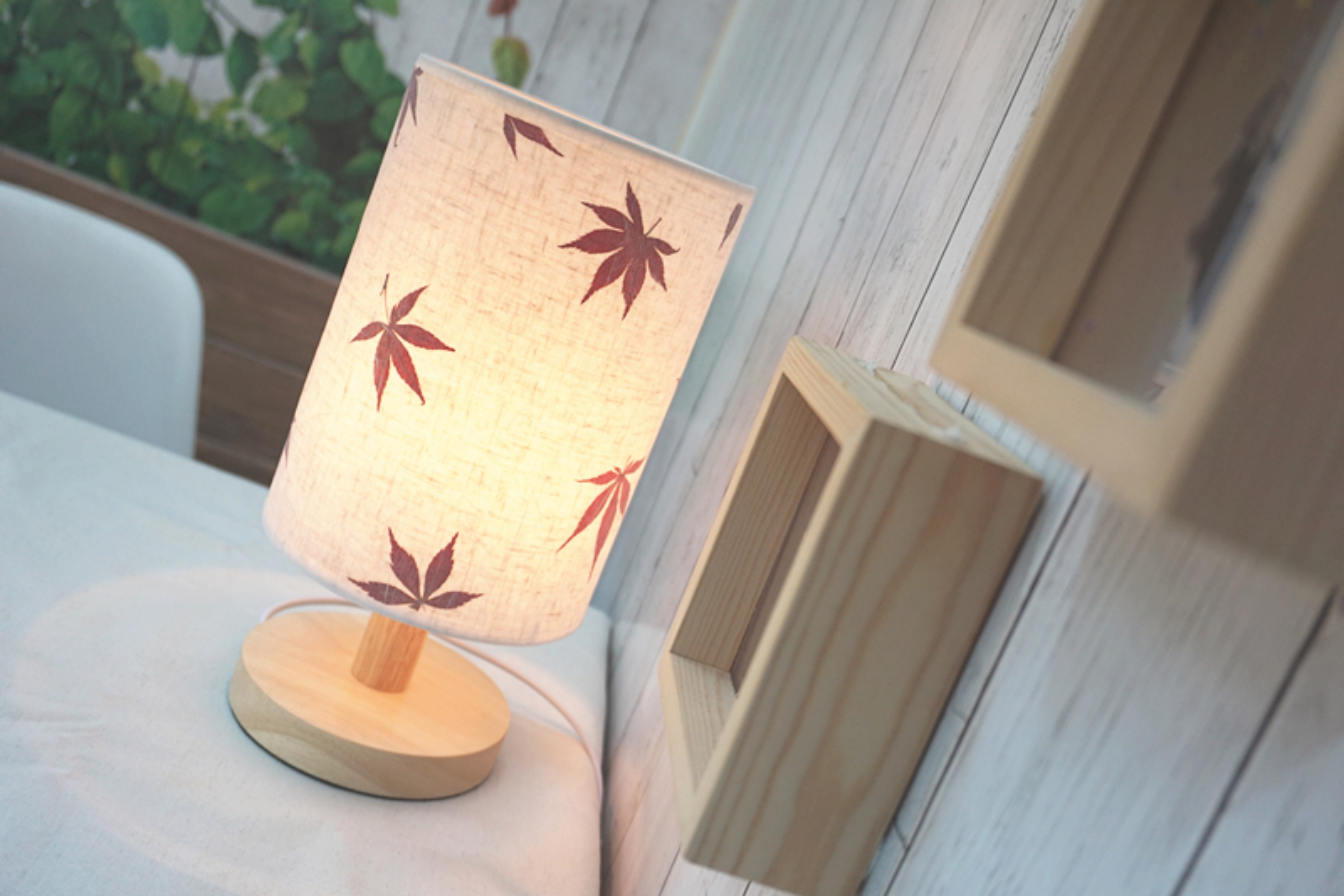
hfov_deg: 55.1
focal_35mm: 34
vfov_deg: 38.3
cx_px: 672
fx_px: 1288
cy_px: 448
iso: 320
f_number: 4
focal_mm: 23
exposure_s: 1/160
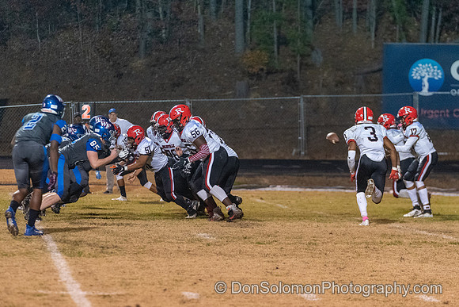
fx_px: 2324
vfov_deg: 7.5
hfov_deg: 11.3
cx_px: 236
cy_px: 154
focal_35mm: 182
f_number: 2.8
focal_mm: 135
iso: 8000
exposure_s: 1/640
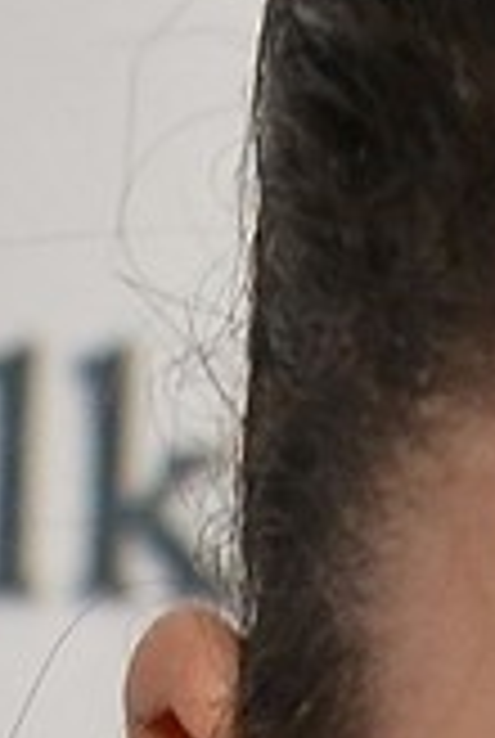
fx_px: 18648
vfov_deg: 2.3
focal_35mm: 908
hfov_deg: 1.5
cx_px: 1384
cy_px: 1242
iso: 1000
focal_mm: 122
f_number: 6.3
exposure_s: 1/160
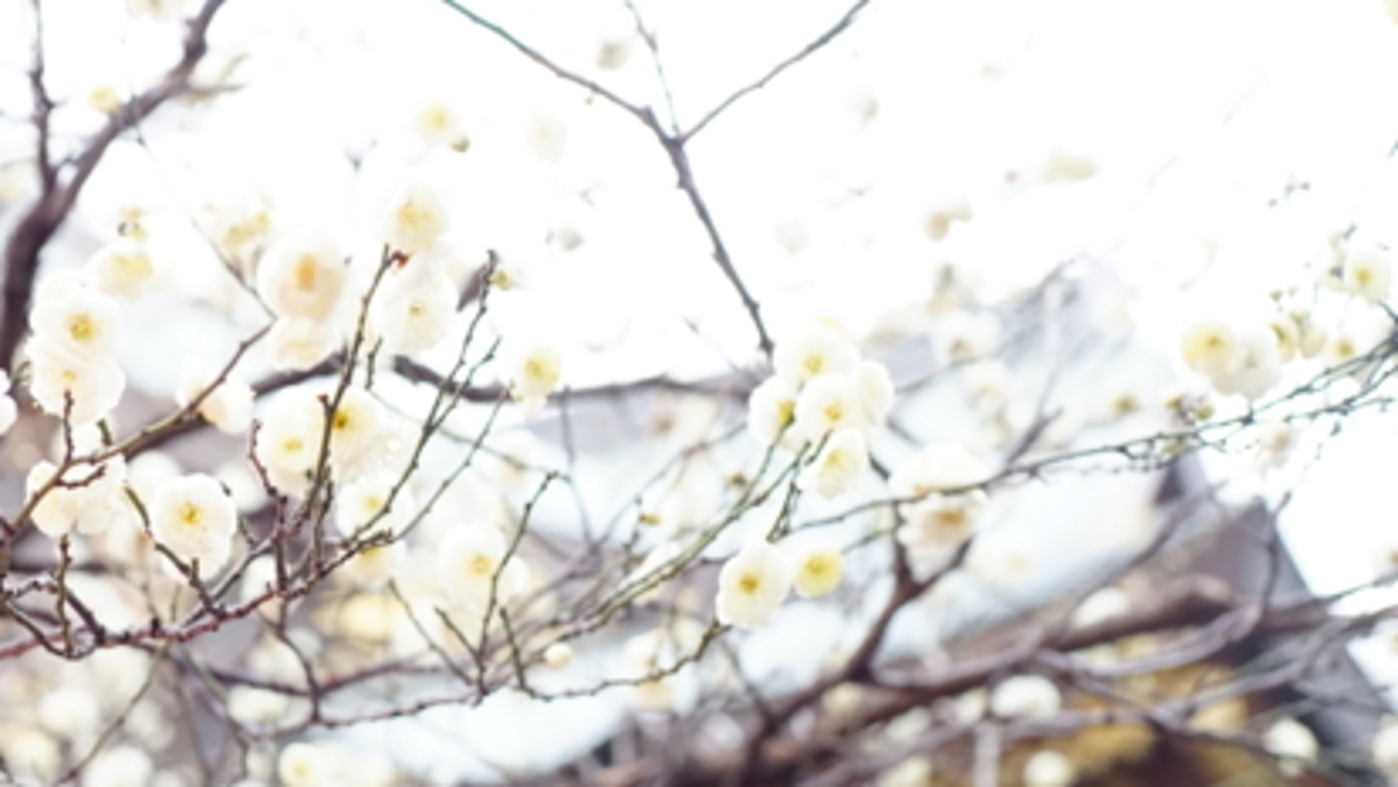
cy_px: 502
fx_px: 3003
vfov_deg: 14.9
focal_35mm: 81
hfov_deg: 25.8
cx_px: 321
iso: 3200
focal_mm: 50
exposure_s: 1/200
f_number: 4
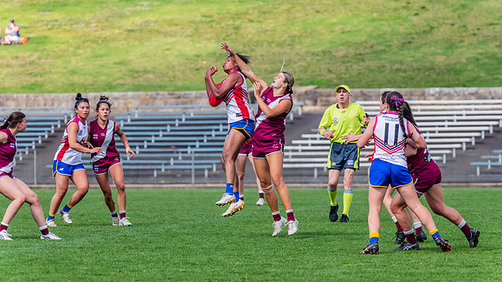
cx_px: 255
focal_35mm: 312
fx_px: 4147
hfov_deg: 6.9
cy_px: 118
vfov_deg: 3.9
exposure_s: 1/1600
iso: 800
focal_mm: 290
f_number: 7.1
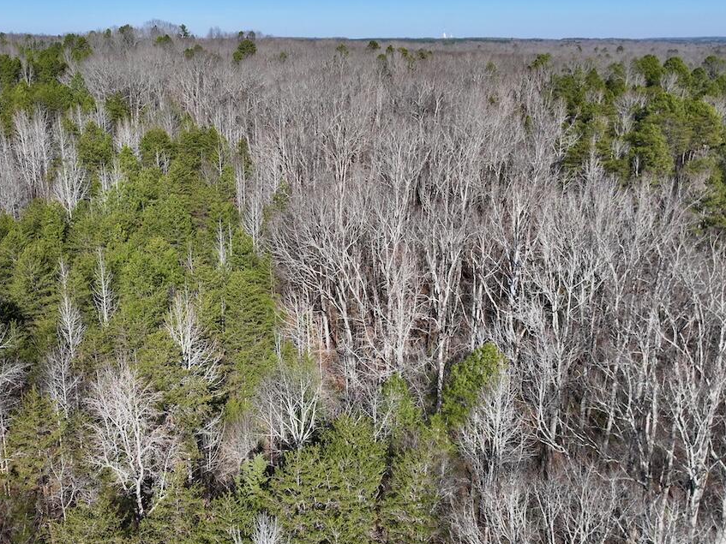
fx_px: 713
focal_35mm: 34
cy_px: 281
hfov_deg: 53.5
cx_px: 287
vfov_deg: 41.8
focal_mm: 12.29
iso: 130
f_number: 2.8
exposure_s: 1/240
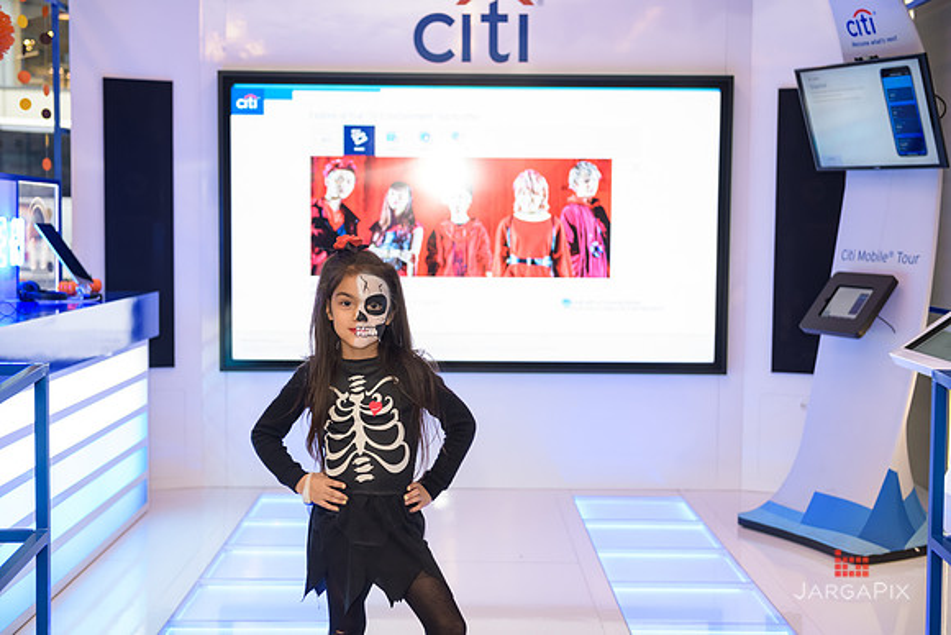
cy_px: 318
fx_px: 1374
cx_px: 476
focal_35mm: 52
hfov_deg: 38.2
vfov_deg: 26.0
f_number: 3.2
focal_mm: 52
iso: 800
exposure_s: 1/125
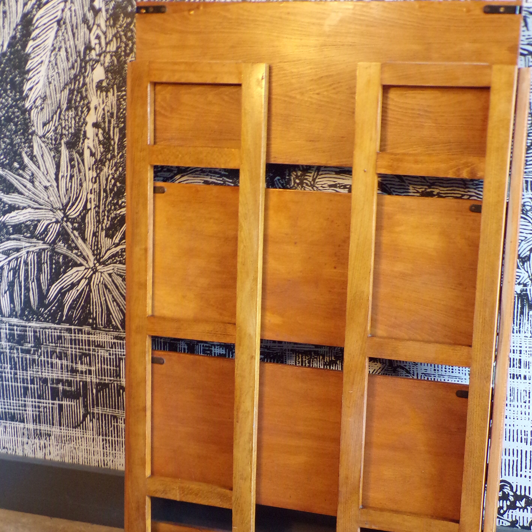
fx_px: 800
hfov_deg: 36.7
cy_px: 310
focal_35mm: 46
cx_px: 318
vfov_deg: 36.7
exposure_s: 1/17
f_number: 3.2
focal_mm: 5.8
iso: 308
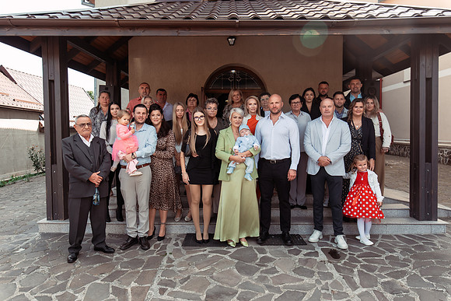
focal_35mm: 25
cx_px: 226
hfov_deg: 71.5
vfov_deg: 51.3
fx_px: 313
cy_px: 150
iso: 320
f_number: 5
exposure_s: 1/320
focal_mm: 25
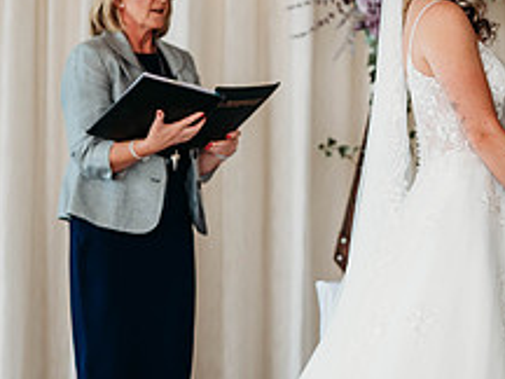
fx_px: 3195
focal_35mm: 219
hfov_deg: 9.0
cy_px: 234
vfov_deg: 6.8
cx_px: 430
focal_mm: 85
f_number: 2
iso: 180
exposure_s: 1/200
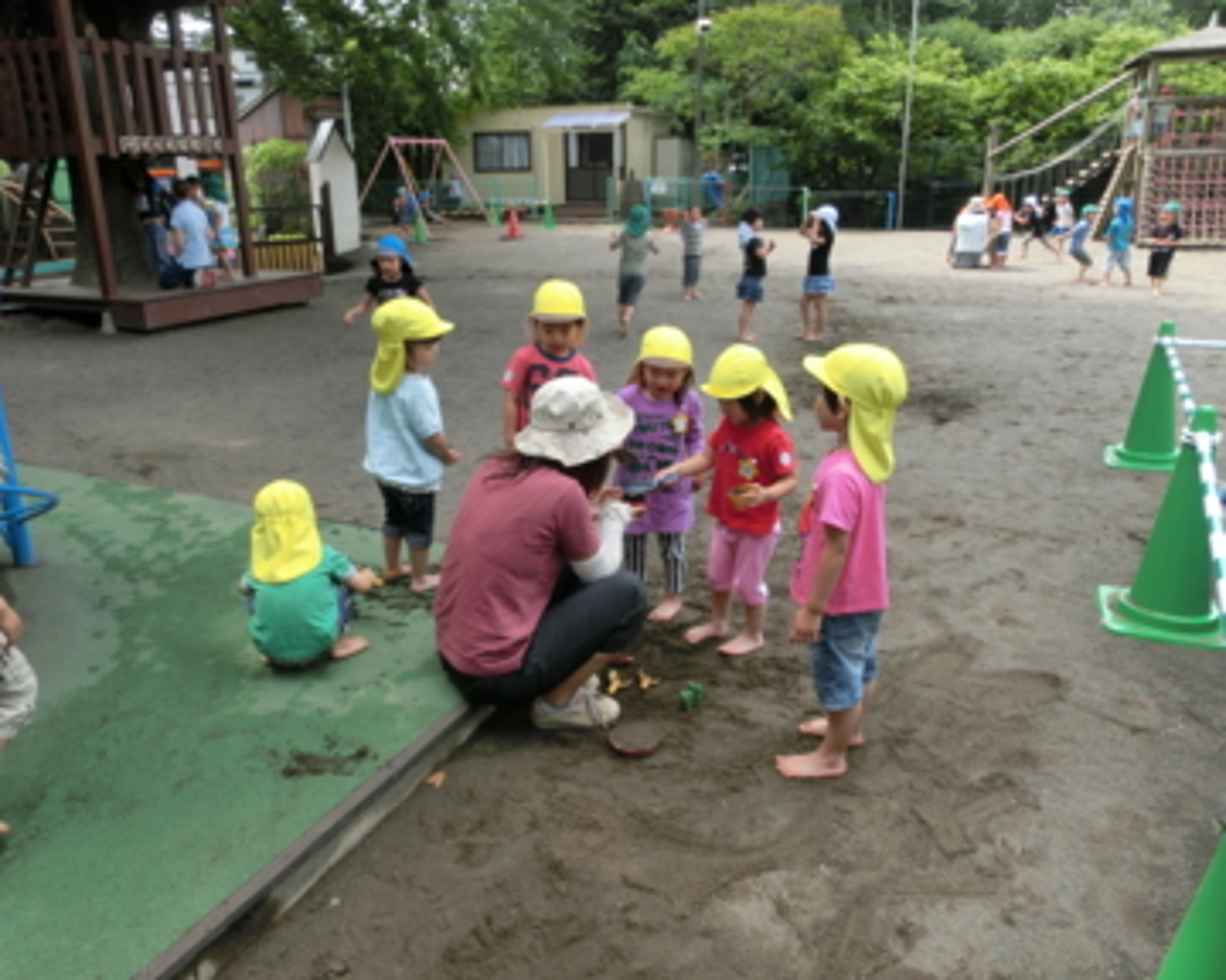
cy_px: 483
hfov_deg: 66.0
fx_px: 943
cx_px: 589
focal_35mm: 26
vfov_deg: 54.9
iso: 80
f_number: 3
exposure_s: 1/320
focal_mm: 4.24
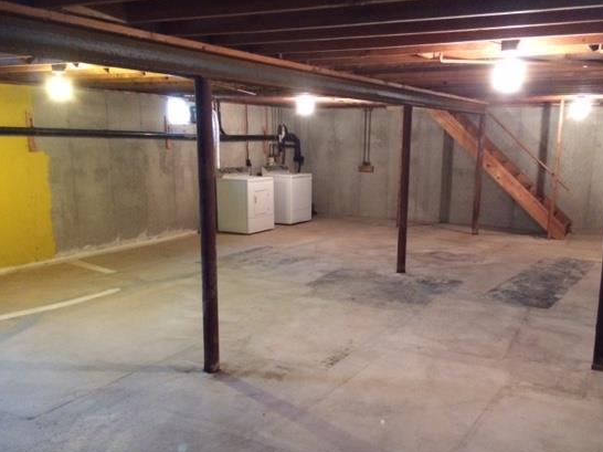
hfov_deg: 53.9
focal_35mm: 34
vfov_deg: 41.6
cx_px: 335
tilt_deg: -10.6
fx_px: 592
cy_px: 263
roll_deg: +0.0
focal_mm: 4.15
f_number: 2.2
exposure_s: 1/15
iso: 500
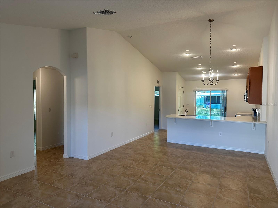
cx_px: 139
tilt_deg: -2.4
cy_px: 104
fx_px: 193
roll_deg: -0.3
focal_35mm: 24
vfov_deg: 56.8
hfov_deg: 71.6
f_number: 1.78
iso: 125
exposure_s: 1/120
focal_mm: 6.86
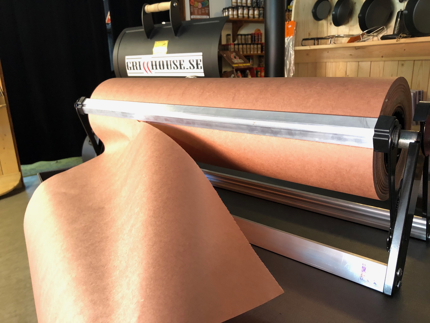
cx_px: 215
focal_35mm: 28
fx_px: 348
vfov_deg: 49.7
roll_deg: +1.9
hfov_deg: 63.4
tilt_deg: -15.1
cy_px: 162
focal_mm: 3.99
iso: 100
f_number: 1.8
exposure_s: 1/11
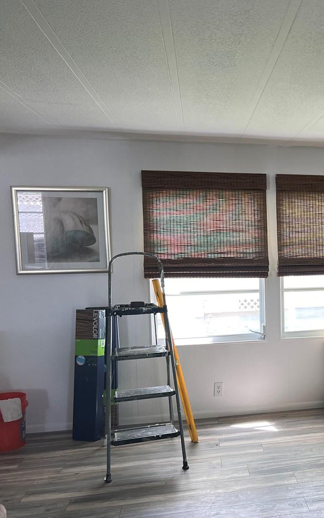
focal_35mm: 41
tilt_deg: -4.0
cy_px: 278
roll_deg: +0.6
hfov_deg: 28.5
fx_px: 580
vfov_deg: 48.2
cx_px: 352
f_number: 1.5
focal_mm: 5.7
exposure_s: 1/118
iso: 125
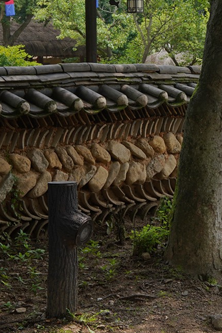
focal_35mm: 109
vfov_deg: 18.4
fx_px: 1008
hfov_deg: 12.0
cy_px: 30
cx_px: 335
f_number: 9
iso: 200
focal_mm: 35
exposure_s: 1/100
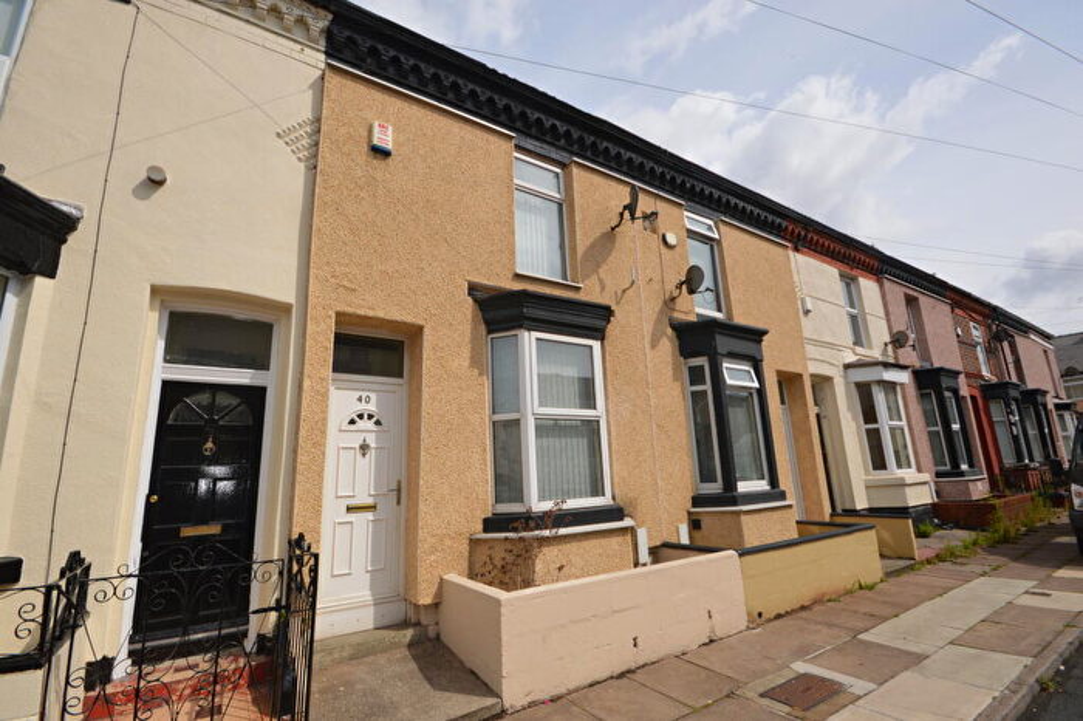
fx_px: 451
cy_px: 360
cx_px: 542
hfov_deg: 100.4
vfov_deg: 77.3
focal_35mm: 15
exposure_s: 1/200
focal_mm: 10
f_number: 11
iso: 100
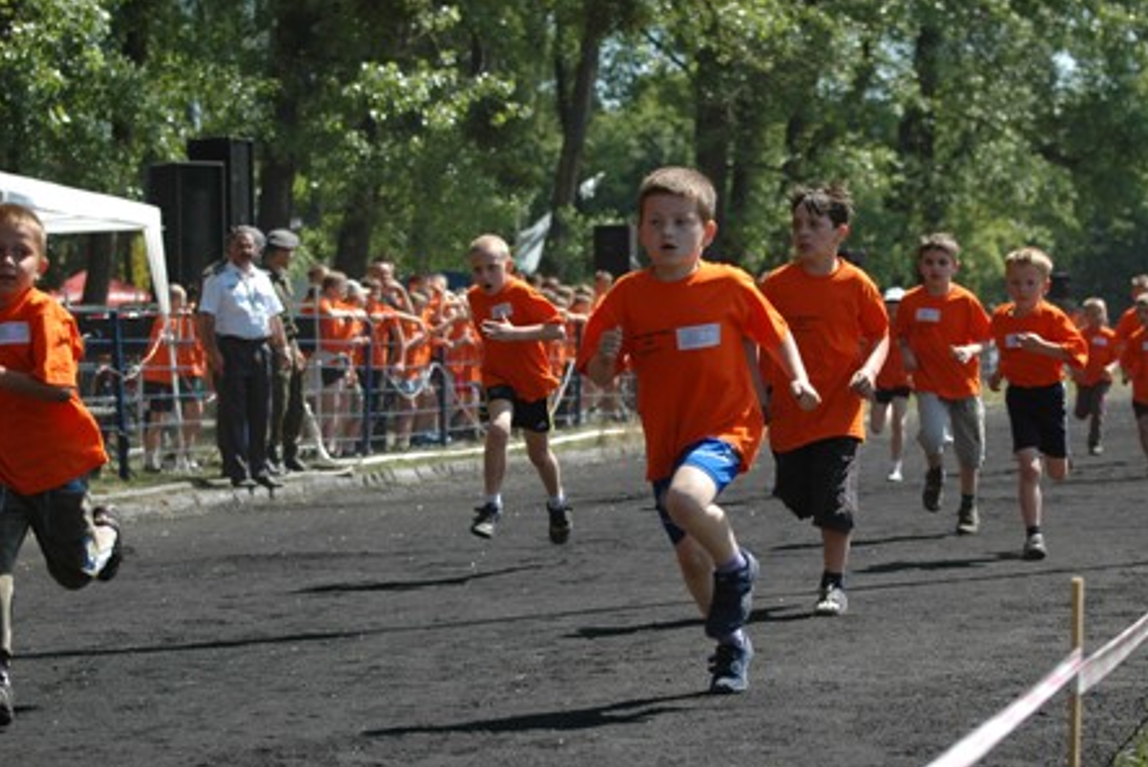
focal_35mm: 106
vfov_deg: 12.9
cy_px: 384
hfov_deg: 19.3
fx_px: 3382
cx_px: 575
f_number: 4.5
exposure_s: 1/1000
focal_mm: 70
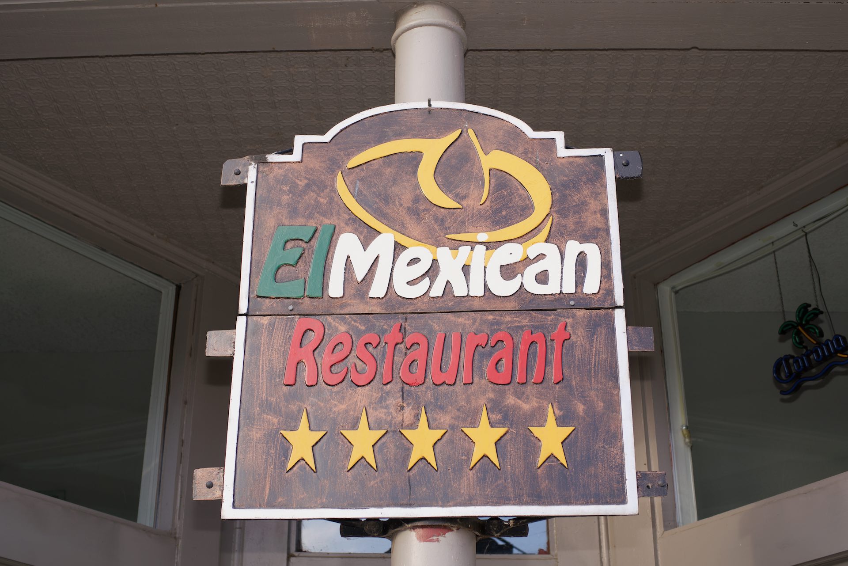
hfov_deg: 39.6
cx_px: 424
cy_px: 283
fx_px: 1178
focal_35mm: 50
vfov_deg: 27.0
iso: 100
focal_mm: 50
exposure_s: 1/125
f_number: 5.6
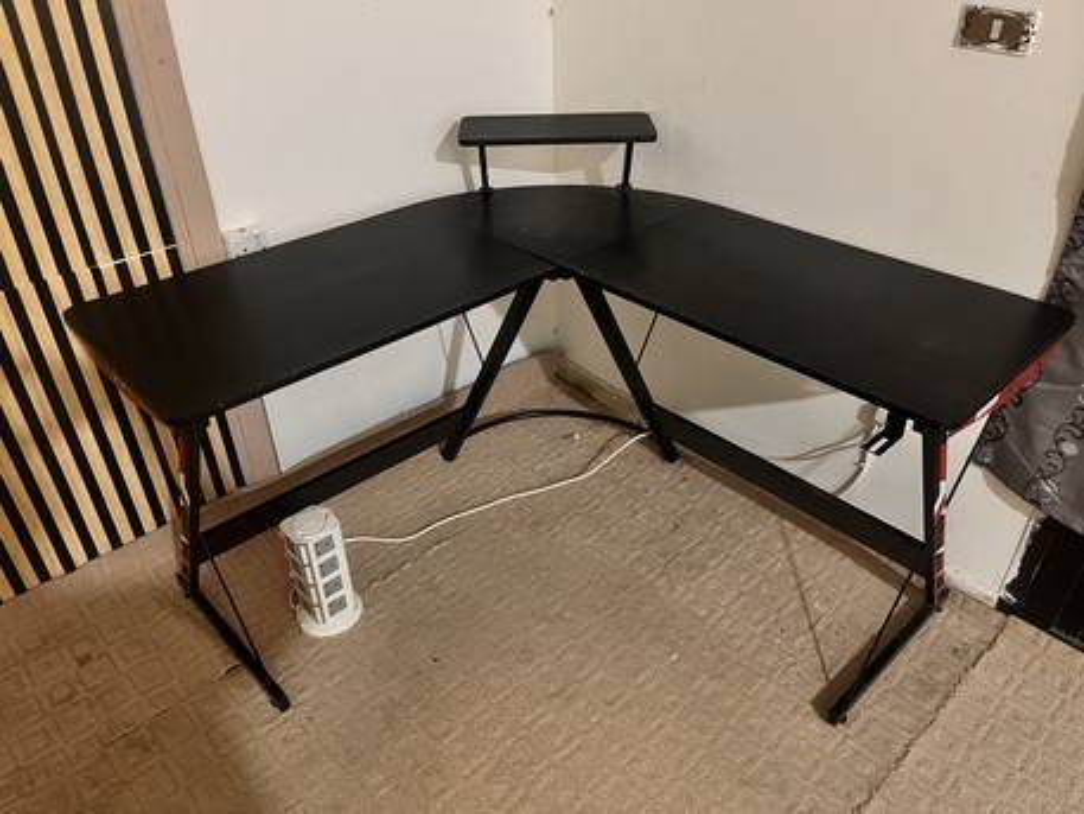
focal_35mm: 26
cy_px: 407
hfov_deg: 67.3
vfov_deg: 53.1
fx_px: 814
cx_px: 542
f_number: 1.6
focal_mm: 5.1
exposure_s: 1/30
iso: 800
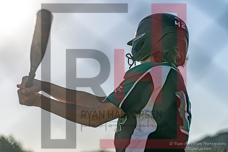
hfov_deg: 17.0
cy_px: 48
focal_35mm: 121
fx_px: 764
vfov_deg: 11.4
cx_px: 120
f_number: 2.8
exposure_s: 1/2500
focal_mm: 88
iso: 100
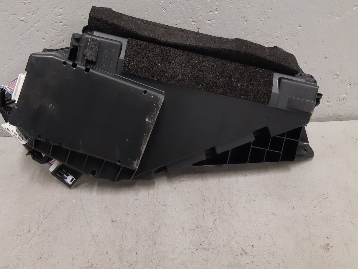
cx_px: 154
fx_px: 352
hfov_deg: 53.8
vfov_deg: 41.4
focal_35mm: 34
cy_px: 96
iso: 200
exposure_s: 1/50
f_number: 1.7
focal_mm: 3.93
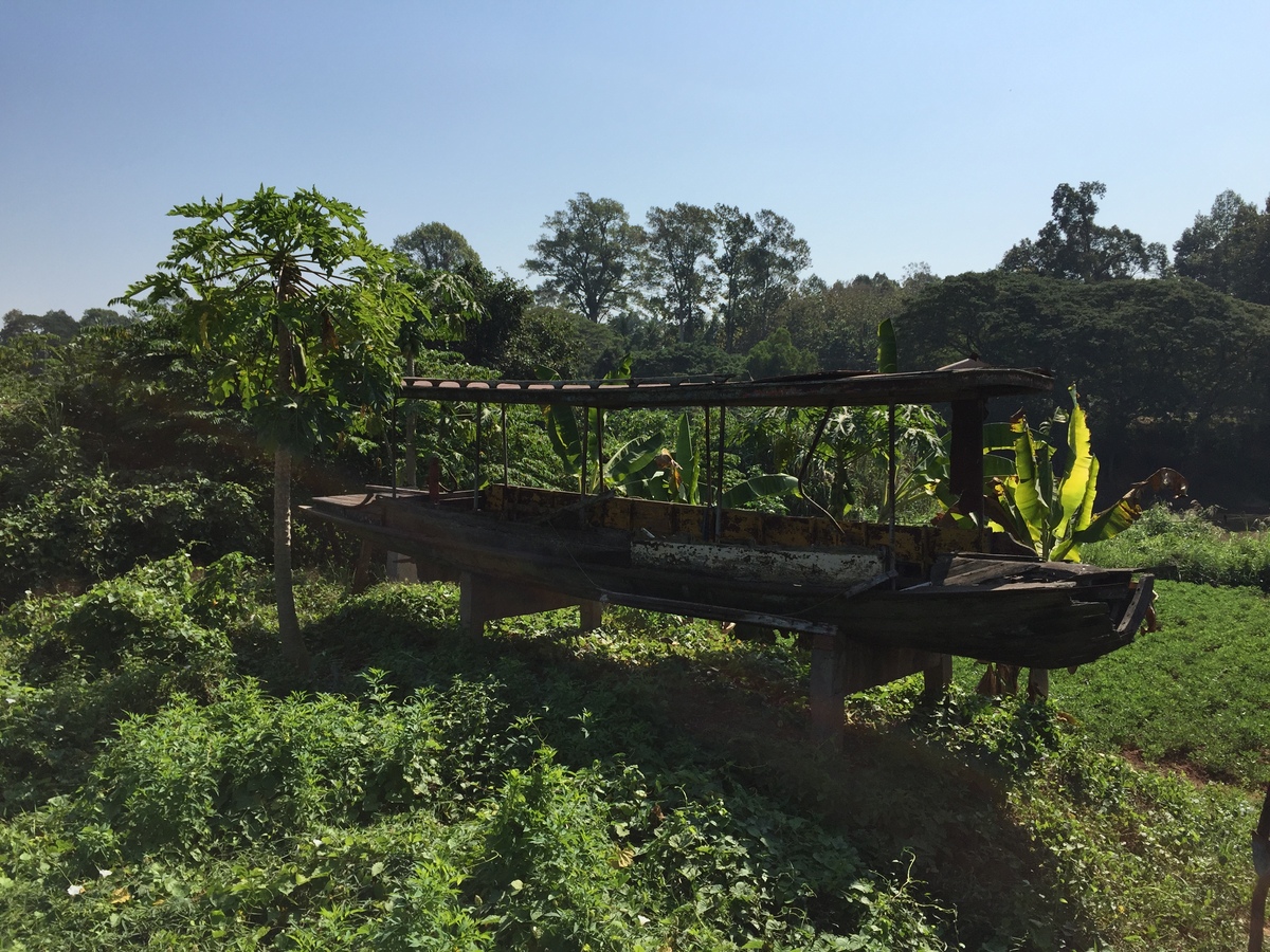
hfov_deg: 61.7
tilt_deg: -3.4
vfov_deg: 48.2
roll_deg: -0.5
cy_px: 476
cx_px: 635
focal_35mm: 29
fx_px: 1064
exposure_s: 1/3049
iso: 32
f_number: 2.2
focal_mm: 4.15
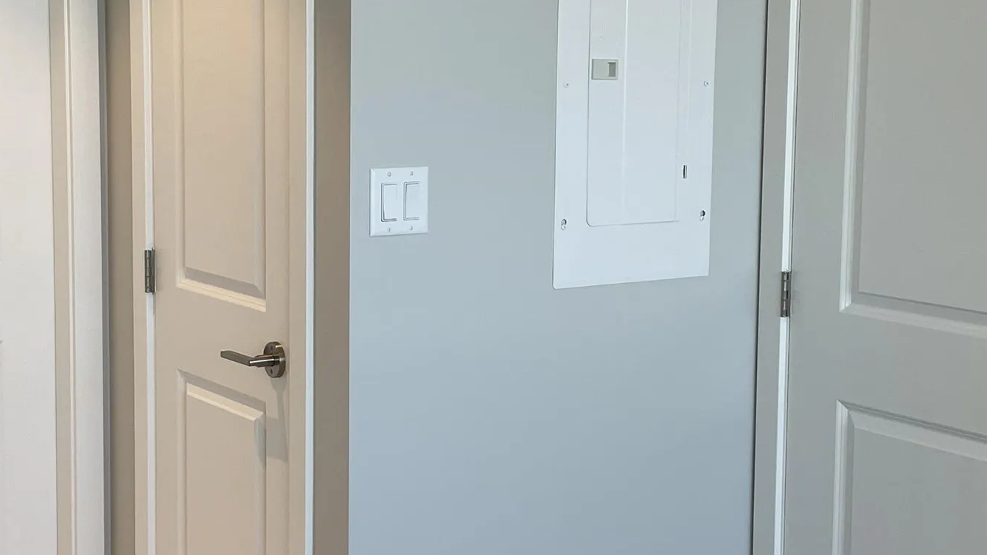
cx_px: 416
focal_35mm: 65
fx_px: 1701
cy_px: 254
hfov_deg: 32.3
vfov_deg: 18.5
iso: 40
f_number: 1.6
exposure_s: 1/120
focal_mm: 4.2
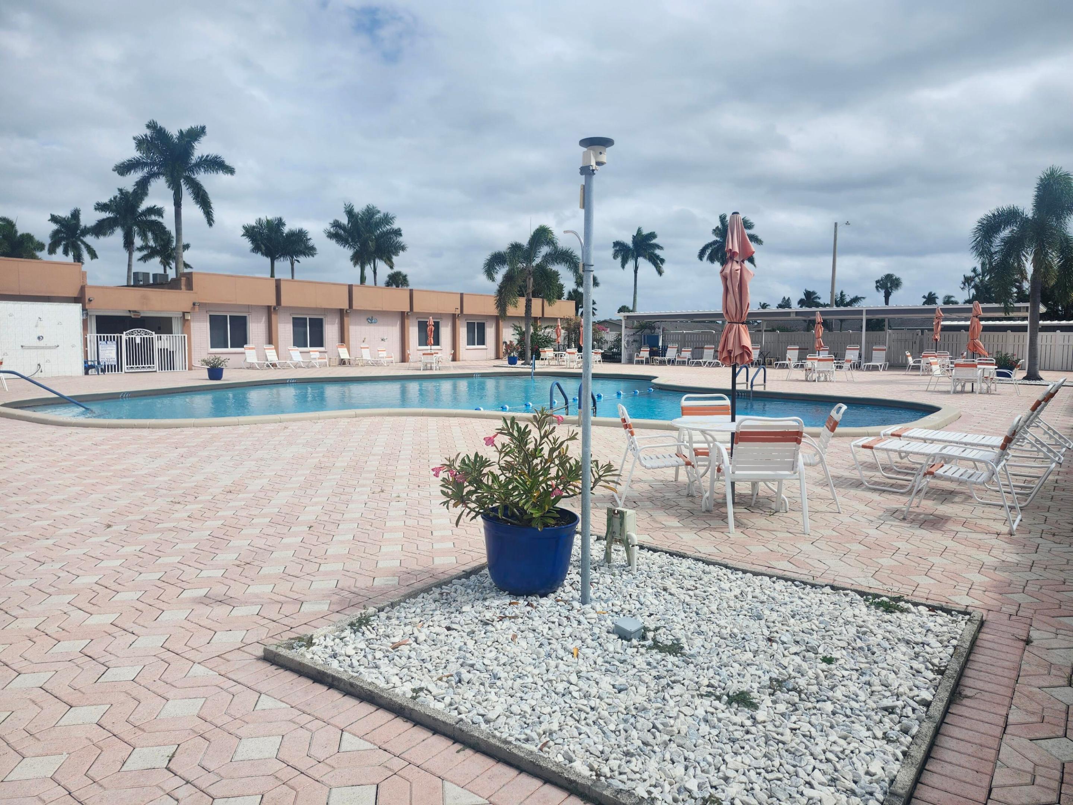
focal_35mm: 23
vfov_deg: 58.9
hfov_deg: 73.9
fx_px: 713
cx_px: 536
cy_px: 402
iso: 25
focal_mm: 5.54
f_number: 1.8
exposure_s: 1/2723
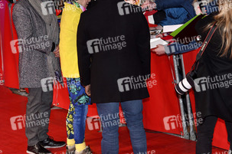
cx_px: 117
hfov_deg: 14.1
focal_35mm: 146
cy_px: 64
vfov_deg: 9.4
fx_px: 939
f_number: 4
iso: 800
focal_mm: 98
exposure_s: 1/400
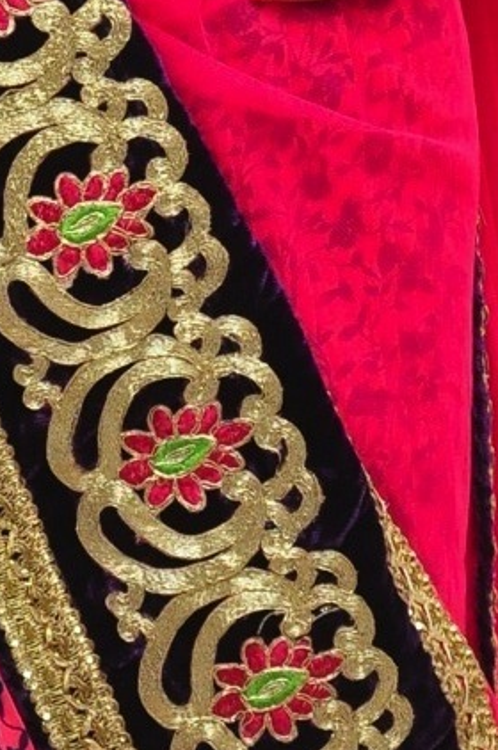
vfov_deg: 7.0
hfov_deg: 4.7
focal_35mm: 289
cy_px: -593
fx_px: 6019
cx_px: 174
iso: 1600
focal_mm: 45
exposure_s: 1/125
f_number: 7.1
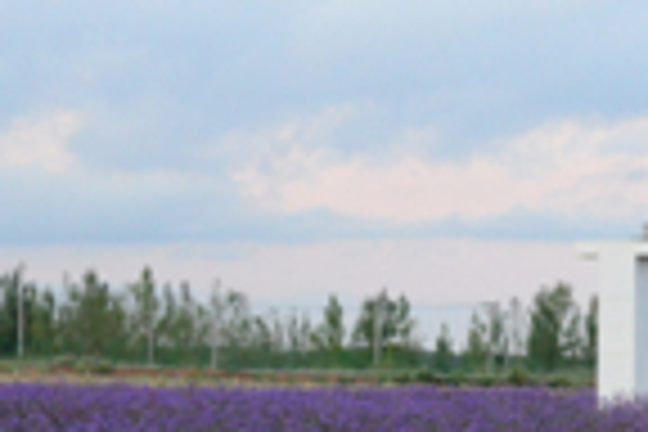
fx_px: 3438
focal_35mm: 191
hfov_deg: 10.3
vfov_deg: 7.2
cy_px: 434
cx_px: 1071
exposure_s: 1/200
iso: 3200
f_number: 5
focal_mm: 50
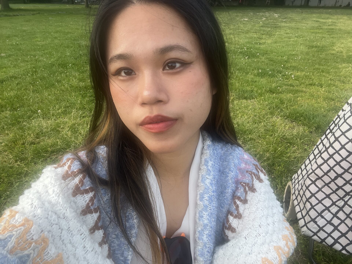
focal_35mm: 23
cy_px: 132
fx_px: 234
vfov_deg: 58.9
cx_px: 176
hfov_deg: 73.9
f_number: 2.2
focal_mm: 2.71
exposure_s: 1/121
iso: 64
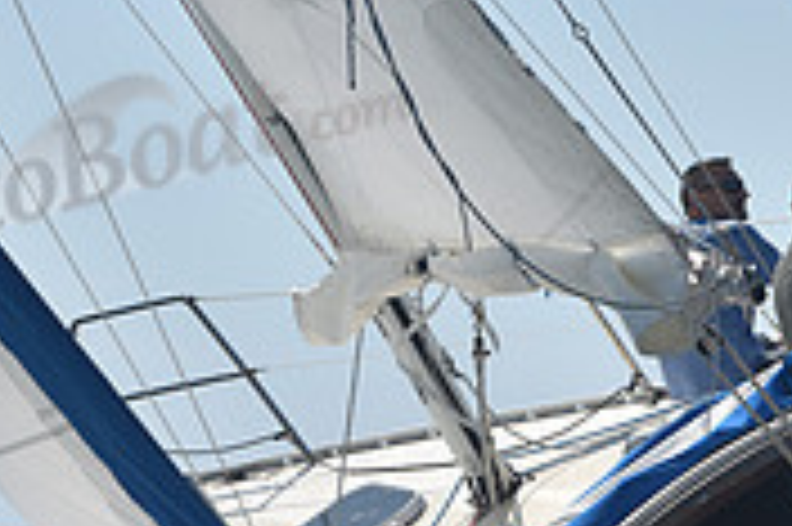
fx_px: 7605
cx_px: 644
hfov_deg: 6.0
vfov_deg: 4.0
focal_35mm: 346
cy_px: 339
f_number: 6.3
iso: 250
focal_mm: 105
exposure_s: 1/1000
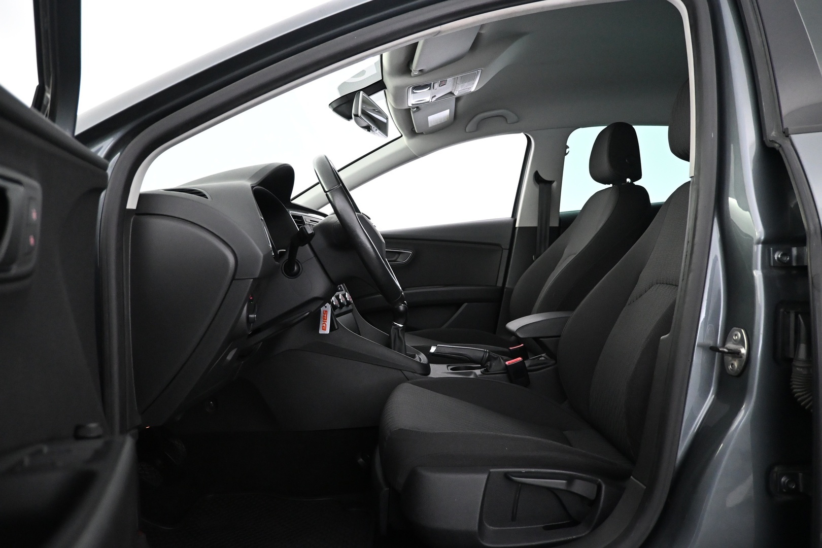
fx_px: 548
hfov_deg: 73.7
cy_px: 274
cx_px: 411
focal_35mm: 24
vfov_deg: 53.1
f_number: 3.5
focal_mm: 16
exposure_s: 1/60
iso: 4000
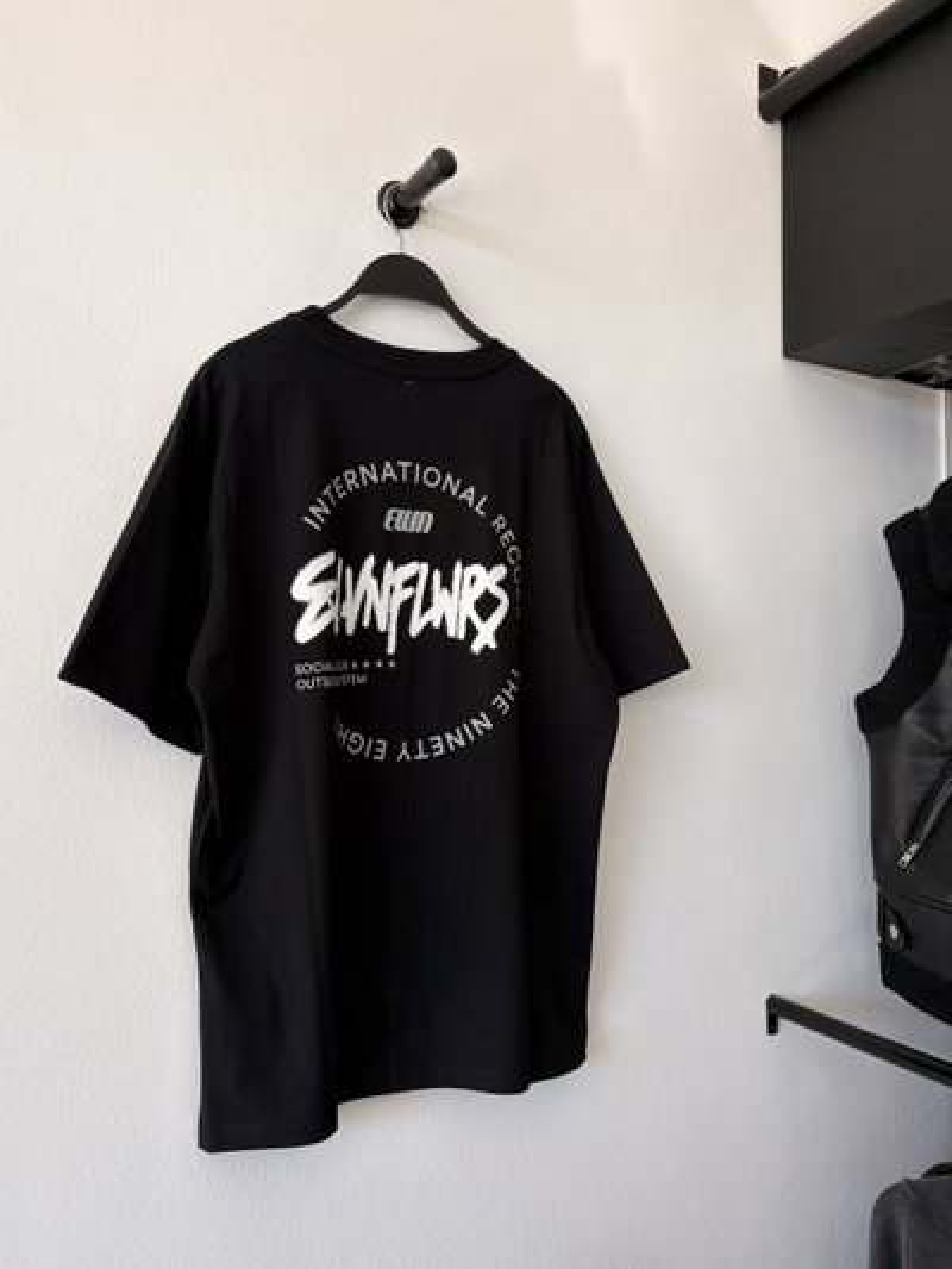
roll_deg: +1.3
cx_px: 476
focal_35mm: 26
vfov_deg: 67.3
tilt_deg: +1.7
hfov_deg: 53.1
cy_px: 634
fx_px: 953
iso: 50
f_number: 1.6
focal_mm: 5.96
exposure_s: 1/122
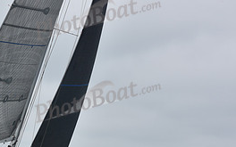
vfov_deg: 8.3
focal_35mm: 157
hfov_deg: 13.1
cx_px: -11
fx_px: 1010
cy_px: 158
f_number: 9
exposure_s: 1/800
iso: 250
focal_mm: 70
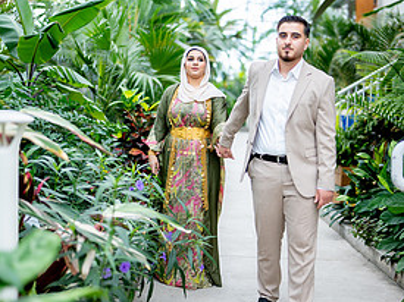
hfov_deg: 34.9
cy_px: 145
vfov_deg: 26.5
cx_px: 217
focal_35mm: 55
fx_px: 642
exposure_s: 1/800
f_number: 1.2
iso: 200
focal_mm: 35
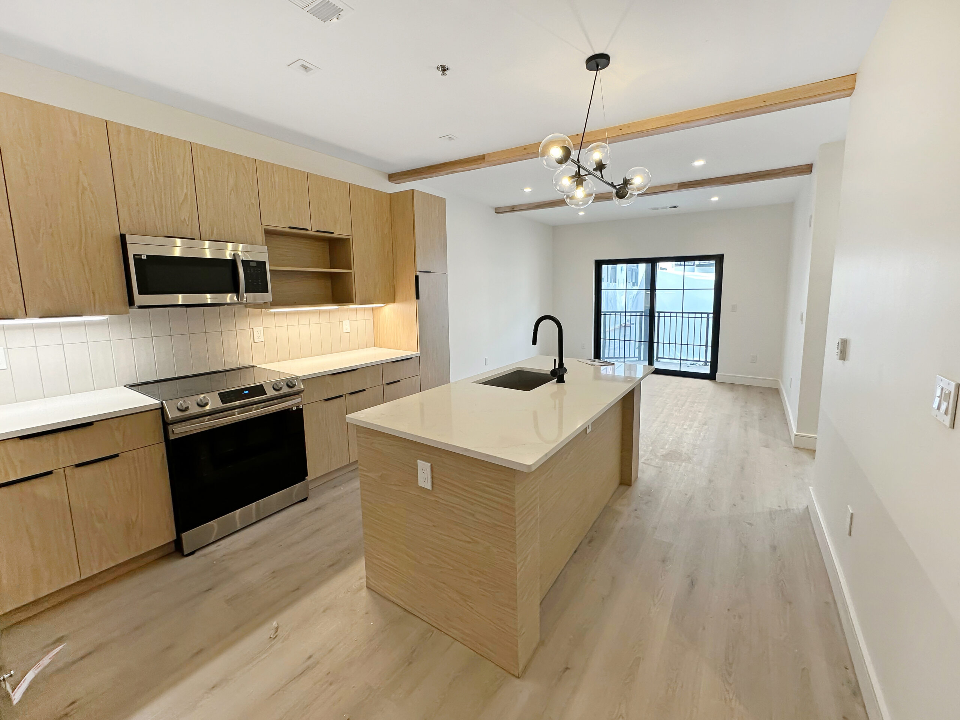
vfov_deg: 85.7
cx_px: 480
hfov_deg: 102.1
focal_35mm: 14
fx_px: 388
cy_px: 360
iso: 125
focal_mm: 2.22
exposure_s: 1/120
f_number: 2.2
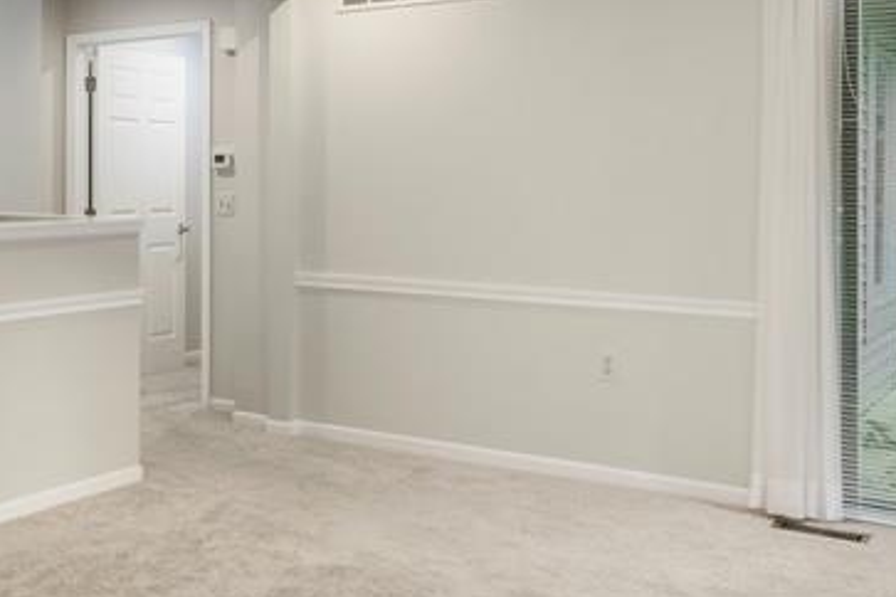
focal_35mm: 48
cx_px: 96
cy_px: 187
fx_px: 1195
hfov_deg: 38.4
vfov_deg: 27.9
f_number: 7.1
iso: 400
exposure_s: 1/50
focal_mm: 17
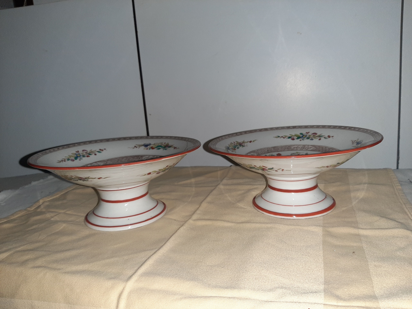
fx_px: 309
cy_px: 154
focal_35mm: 26
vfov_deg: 53.1
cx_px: 206
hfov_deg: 67.3
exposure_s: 1/17
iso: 1000
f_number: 1.7
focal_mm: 3.93
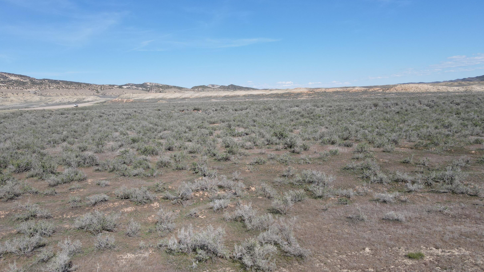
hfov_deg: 69.9
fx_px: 347
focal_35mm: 27
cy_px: 162
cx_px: 239
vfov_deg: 42.7
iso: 100
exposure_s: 1/725
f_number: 2.8
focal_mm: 4.5
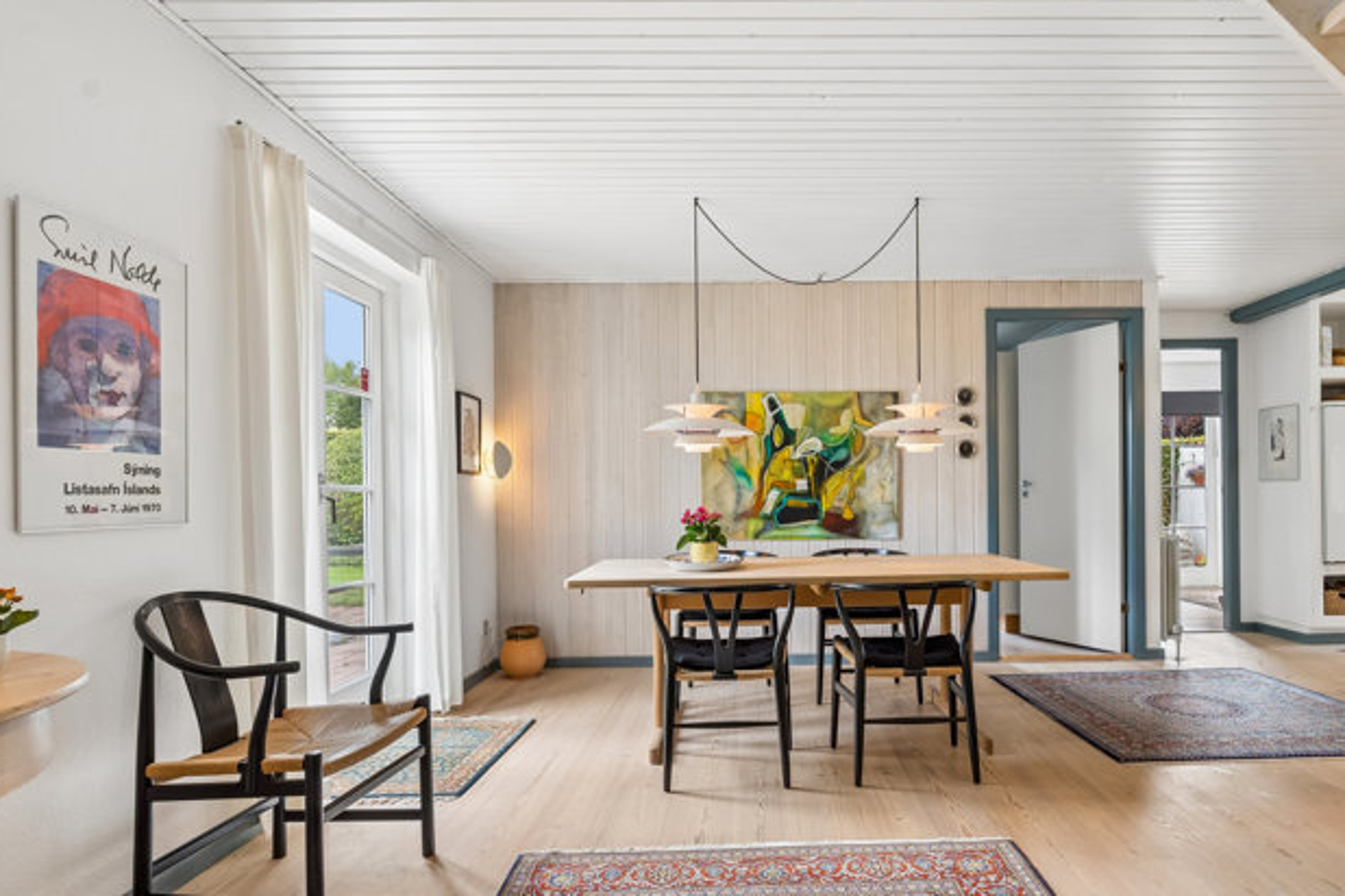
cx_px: 770
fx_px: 822
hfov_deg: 78.1
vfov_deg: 57.1
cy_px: 501
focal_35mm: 22
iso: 200
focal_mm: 17
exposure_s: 1/6
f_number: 8
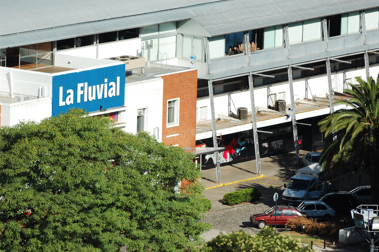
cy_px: 126
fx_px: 4733
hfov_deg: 4.6
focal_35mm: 450
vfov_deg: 3.0
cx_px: 190
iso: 200
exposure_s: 1/160
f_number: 16
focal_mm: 300
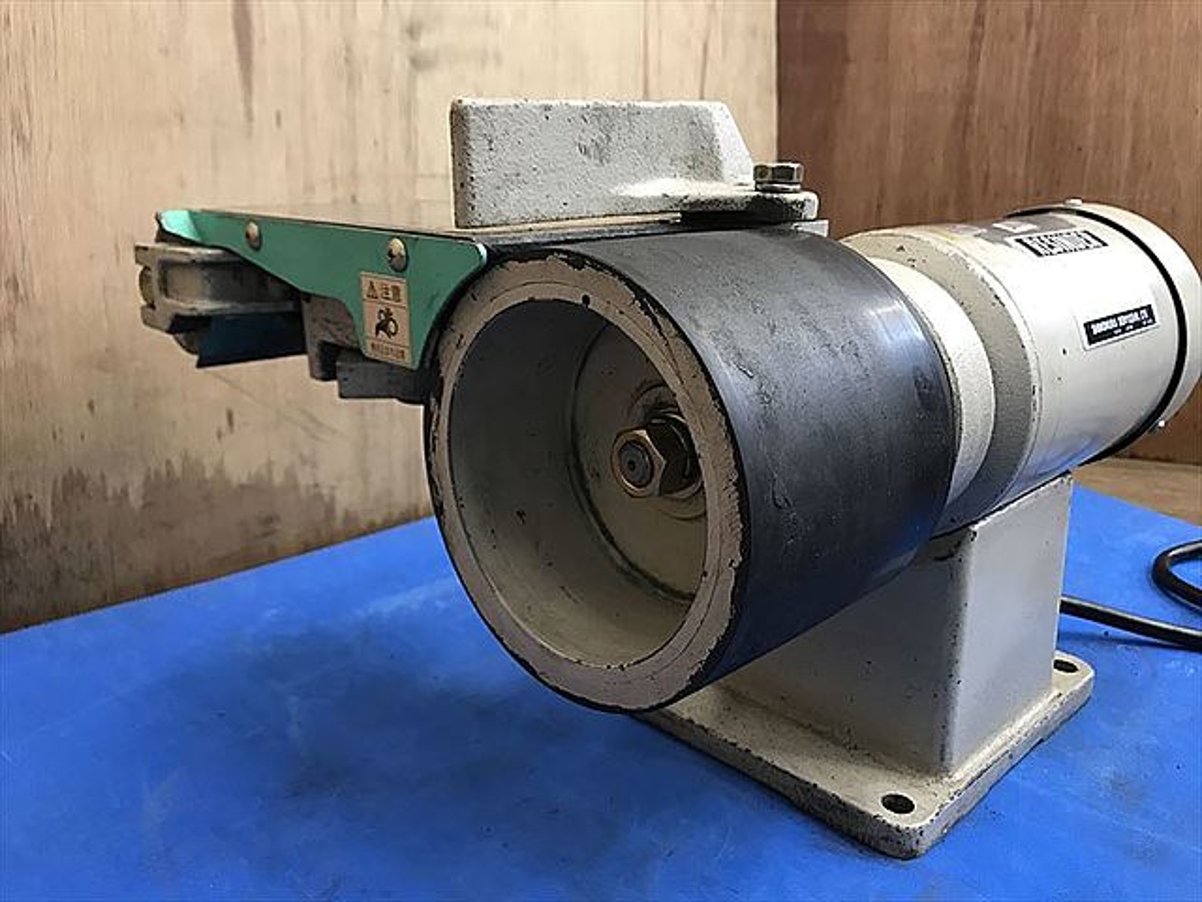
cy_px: 451
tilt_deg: -17.2
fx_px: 972
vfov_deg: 49.7
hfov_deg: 63.4
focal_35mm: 28
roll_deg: -2.3
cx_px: 601
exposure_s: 1/15
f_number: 1.8
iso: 50
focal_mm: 3.99
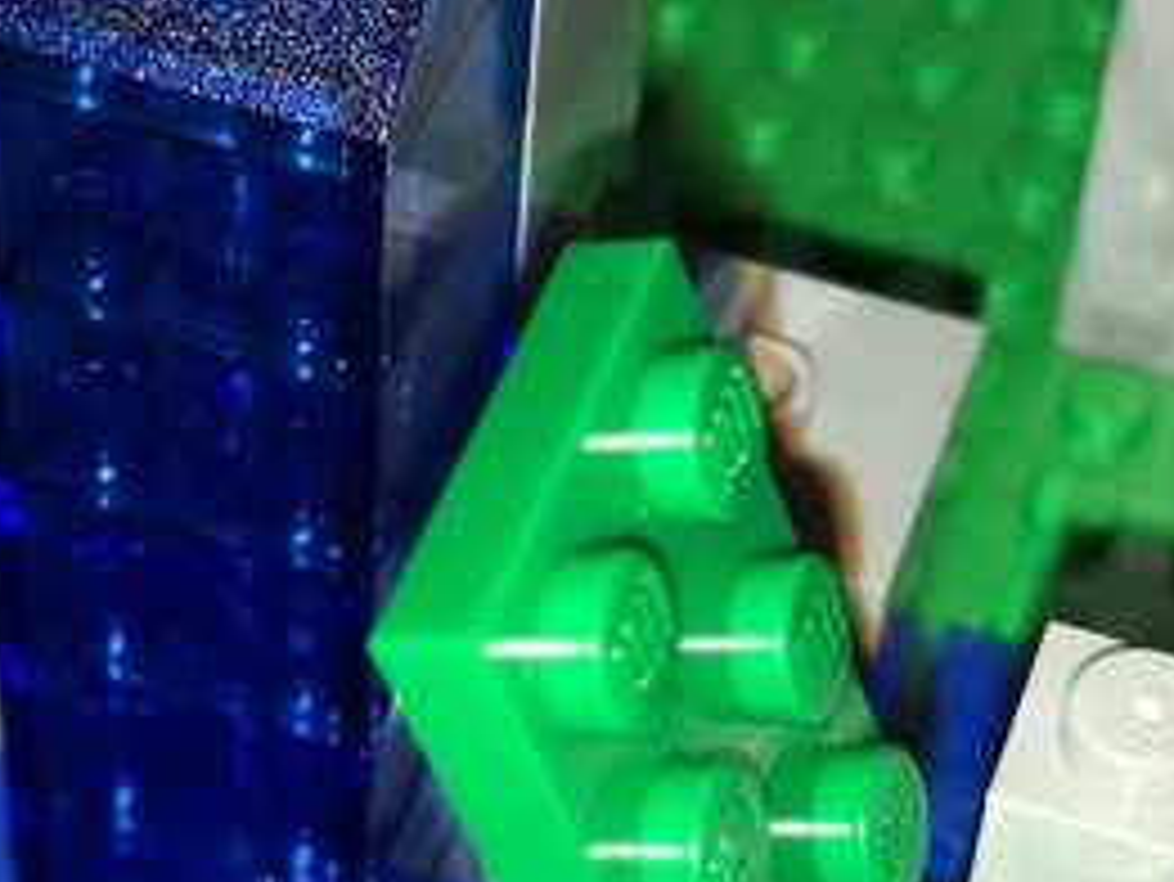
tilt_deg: -48.9
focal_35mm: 100
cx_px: 369
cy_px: 506
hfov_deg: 19.6
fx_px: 3393
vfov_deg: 14.8
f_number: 2.2
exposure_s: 1/140
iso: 25
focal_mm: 4.15
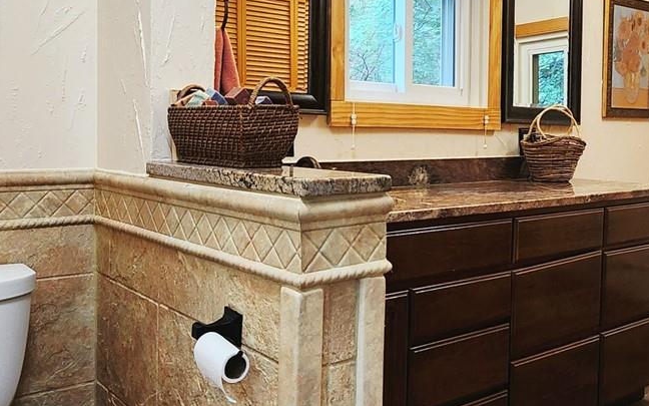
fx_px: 601
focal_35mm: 34
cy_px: 175
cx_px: 302
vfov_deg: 37.2
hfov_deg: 56.7
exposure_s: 1/60.2
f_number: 2.2
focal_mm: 2.2
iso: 200
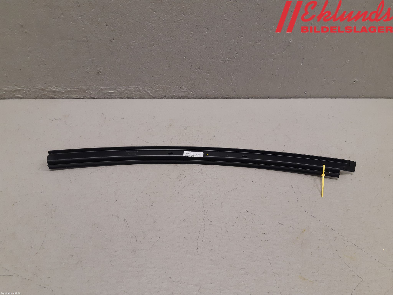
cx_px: 196
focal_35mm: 26
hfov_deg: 67.3
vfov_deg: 53.1
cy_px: 148
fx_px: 295
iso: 100
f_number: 1.7
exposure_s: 1/50
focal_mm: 3.93
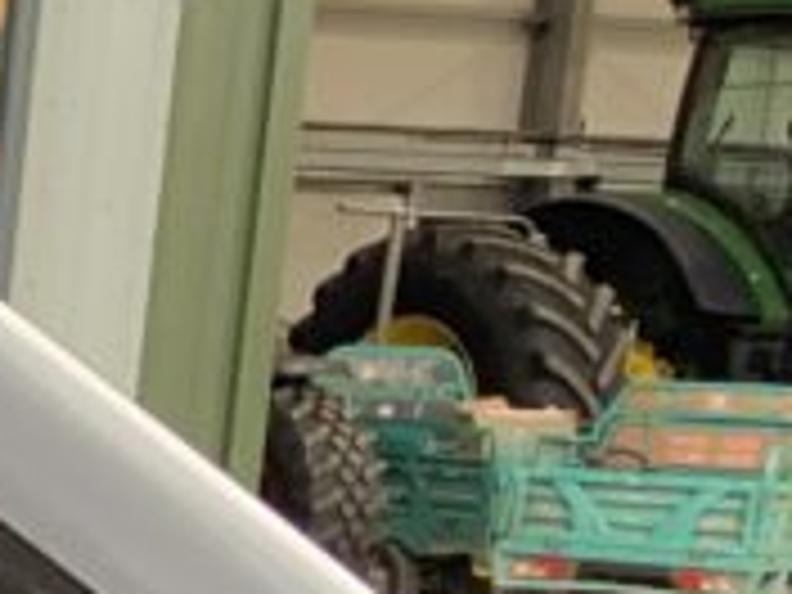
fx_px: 3867
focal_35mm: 169
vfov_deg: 8.4
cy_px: 1094
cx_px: -1508
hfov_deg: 9.4
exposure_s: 1/122
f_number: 1.8
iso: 64
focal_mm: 3
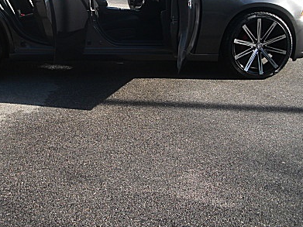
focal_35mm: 59
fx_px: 516
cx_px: 106
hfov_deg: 32.5
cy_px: 58
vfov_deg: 24.5
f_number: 2.8
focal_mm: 6.3
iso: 50
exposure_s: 1/250
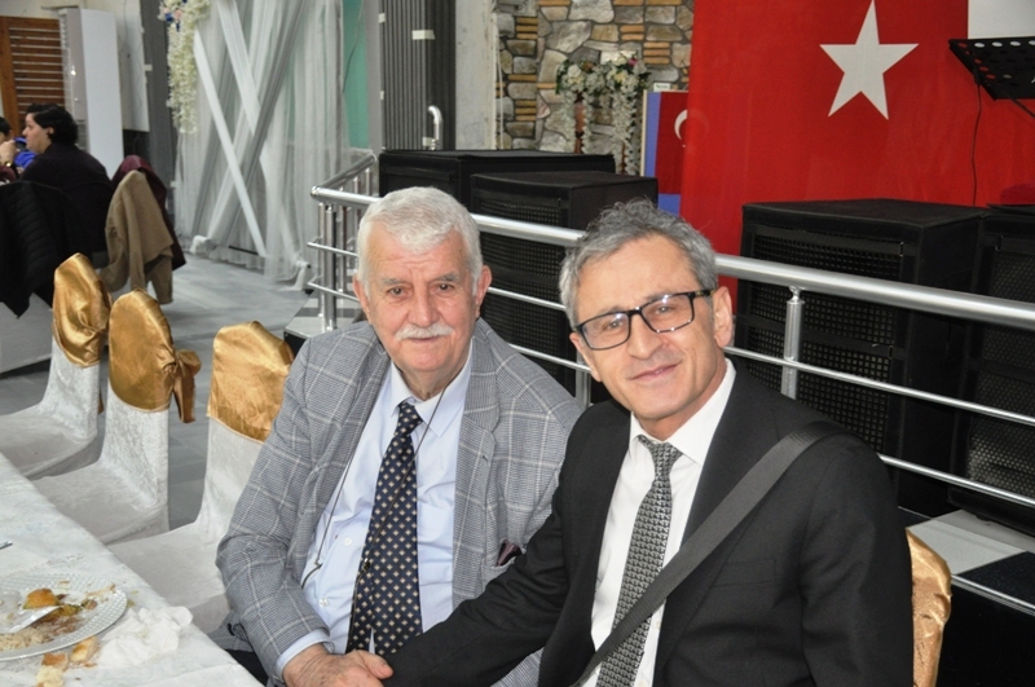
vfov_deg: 29.8
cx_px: 518
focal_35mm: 45
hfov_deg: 43.7
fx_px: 1292
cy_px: 344
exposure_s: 1/60
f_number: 4
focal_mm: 30
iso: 800
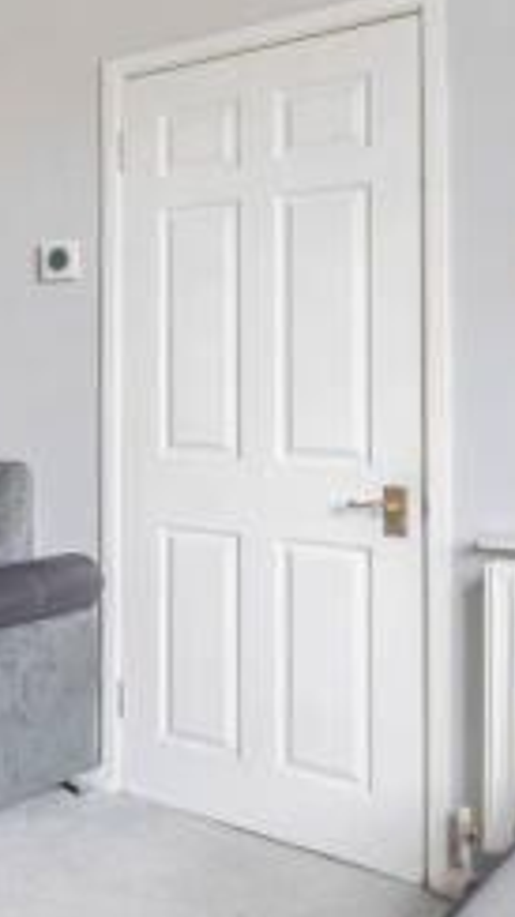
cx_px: -186
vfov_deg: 45.2
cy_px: 366
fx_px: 1094
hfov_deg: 23.0
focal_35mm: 45
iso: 100
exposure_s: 1/1.67
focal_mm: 16
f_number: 8
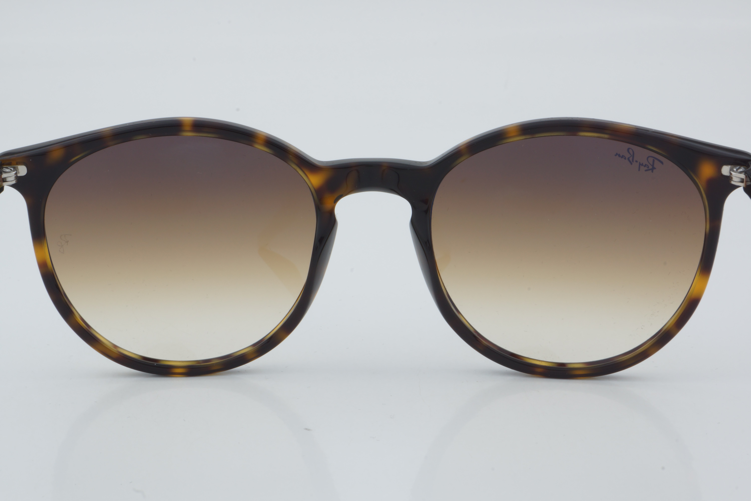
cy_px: 250
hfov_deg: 24.6
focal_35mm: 82
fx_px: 1721
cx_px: 376
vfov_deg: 16.6
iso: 100
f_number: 29
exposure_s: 1/4
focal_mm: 55
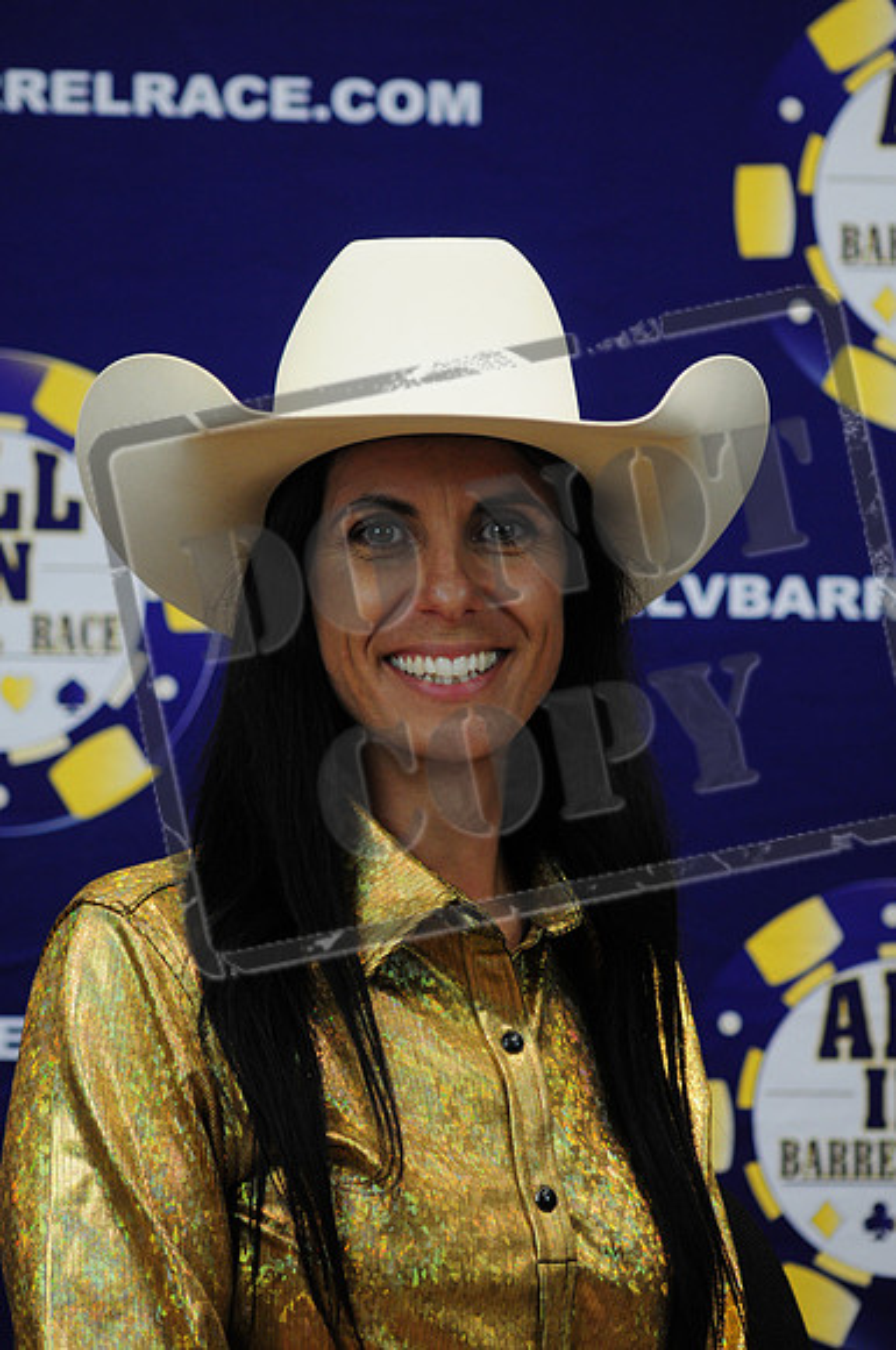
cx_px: 448
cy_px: 675
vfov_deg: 16.7
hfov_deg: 11.1
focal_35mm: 123
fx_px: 4605
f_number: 4
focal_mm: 82
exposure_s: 1/125
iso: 640
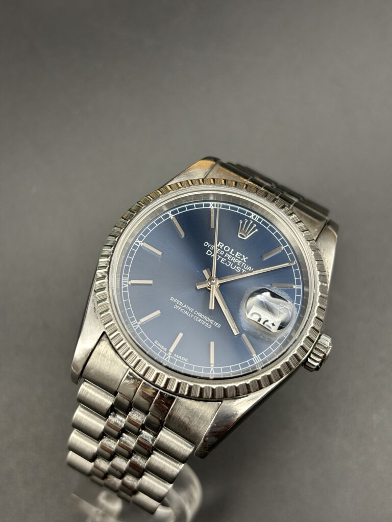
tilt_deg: -76.0
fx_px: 785
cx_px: 196
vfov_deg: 36.8
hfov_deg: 28.0
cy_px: 261
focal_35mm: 52
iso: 64
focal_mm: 5.96
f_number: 1.6
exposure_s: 1/50
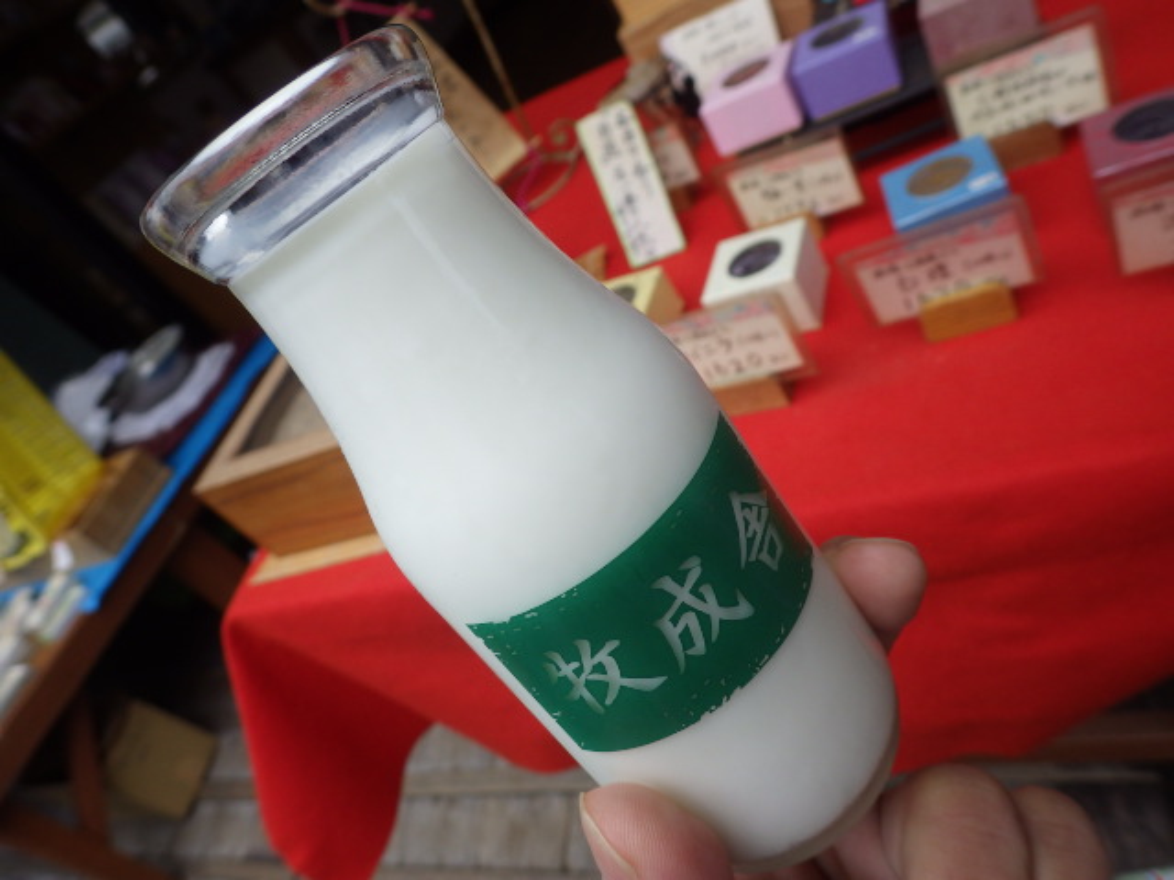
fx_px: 848
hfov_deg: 69.4
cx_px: 587
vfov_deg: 54.9
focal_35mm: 25
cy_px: 440
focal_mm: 4.5
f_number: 2.8
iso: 125
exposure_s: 1/800
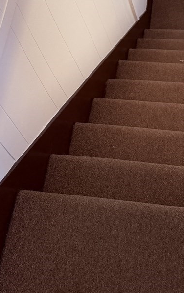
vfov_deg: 28.0
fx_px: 521
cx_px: 85
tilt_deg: -47.2
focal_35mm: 65
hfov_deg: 20.0
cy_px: -50
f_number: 1.78
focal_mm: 6.76
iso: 200
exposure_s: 1/60
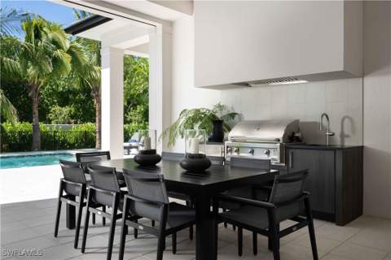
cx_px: 196
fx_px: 320
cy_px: 130
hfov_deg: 62.8
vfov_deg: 44.3
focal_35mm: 30
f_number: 8
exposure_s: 1/60
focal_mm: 29.5
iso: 80
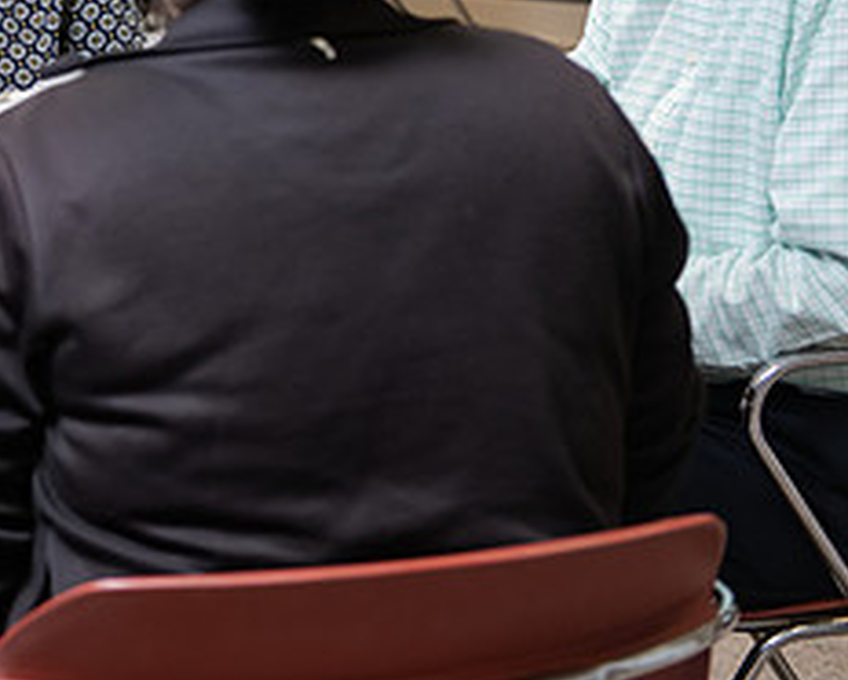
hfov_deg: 14.4
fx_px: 3240
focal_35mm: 129
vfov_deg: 11.9
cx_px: -197
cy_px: 13
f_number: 3.5
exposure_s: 1/200
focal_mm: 55
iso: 800
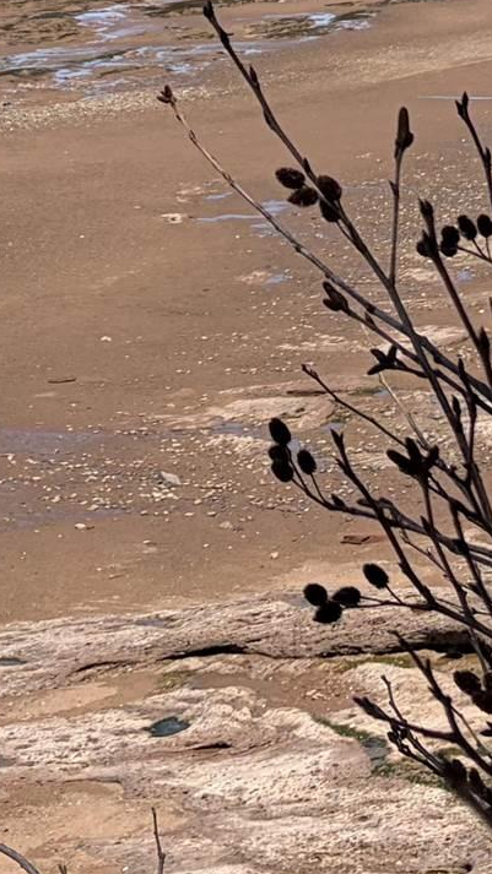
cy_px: -409
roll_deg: +0.7
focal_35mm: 122
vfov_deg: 16.2
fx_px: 2830
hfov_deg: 9.9
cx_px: 222
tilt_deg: +4.4
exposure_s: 1/4329
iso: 50
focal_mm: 5.96
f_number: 1.6
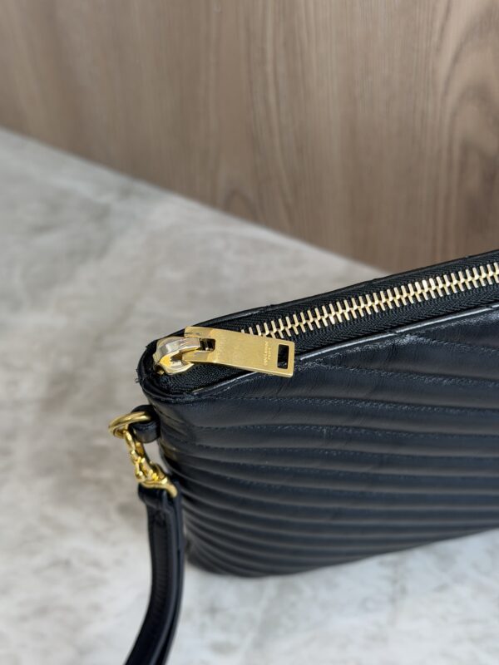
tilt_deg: -43.2
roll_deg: +5.8
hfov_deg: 30.3
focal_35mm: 48
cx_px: 250
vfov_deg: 39.7
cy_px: 332
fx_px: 923
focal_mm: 6.76
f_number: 1.78
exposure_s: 1/60
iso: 64
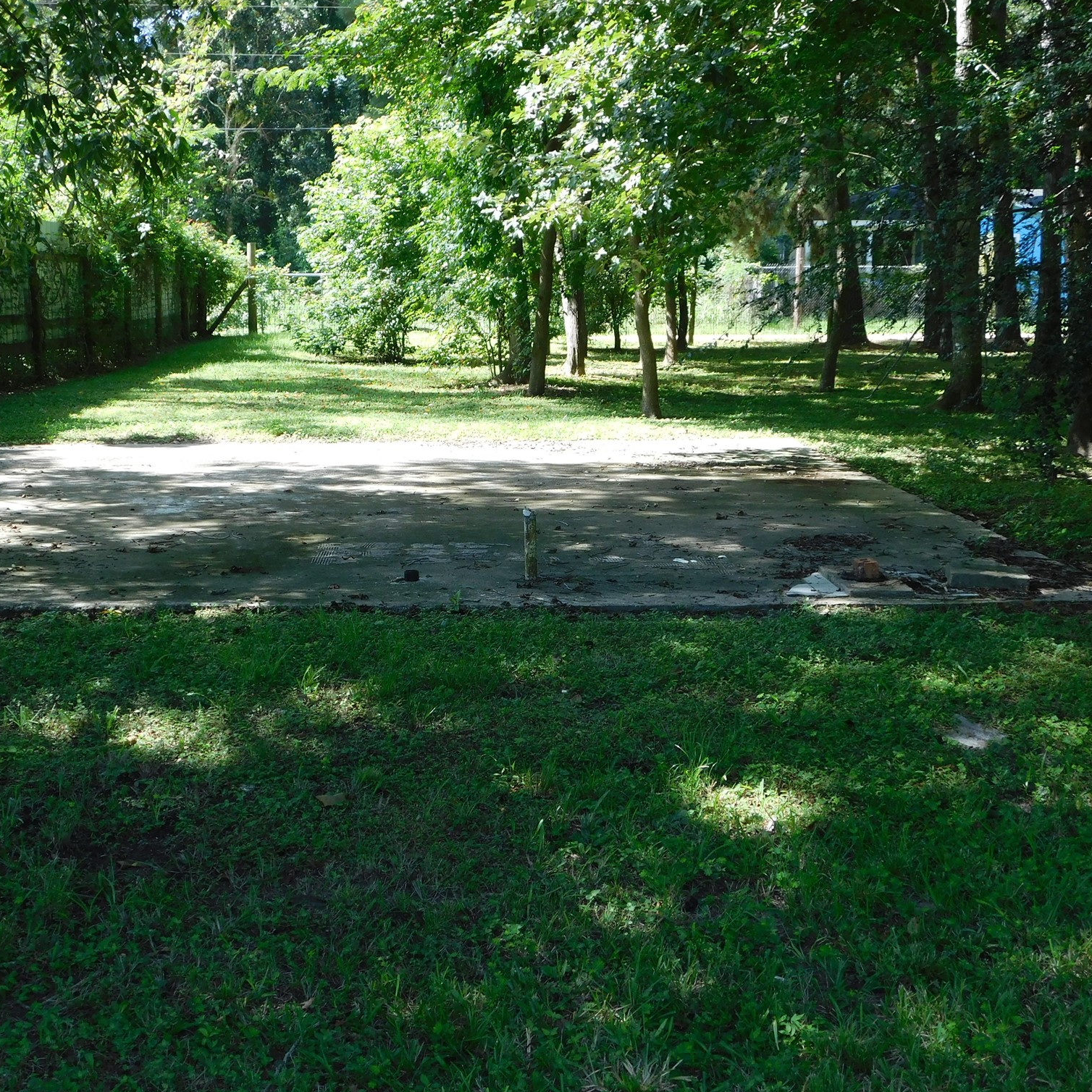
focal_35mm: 48
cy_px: 543
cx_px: 457
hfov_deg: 35.3
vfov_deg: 35.4
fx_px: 1713
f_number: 3.6
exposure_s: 1/160
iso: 125
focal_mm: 7.1
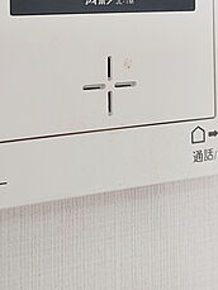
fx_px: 562
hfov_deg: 21.9
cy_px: -8
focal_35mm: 67
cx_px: 91
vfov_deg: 27.1
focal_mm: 5.23
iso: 32
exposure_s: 1/30
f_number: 1.8
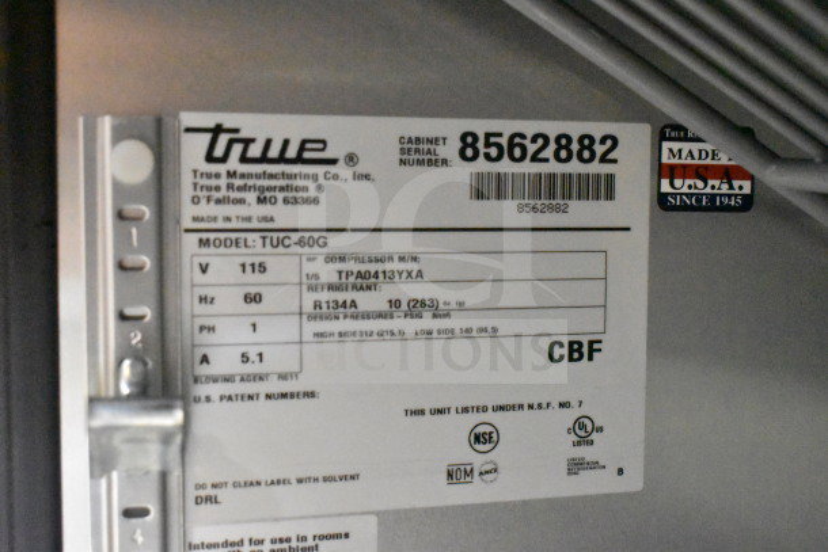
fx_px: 1104
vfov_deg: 28.1
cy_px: 276
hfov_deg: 41.1
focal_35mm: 48
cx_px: 414
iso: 25600
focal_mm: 32
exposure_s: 1/30
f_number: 4.5
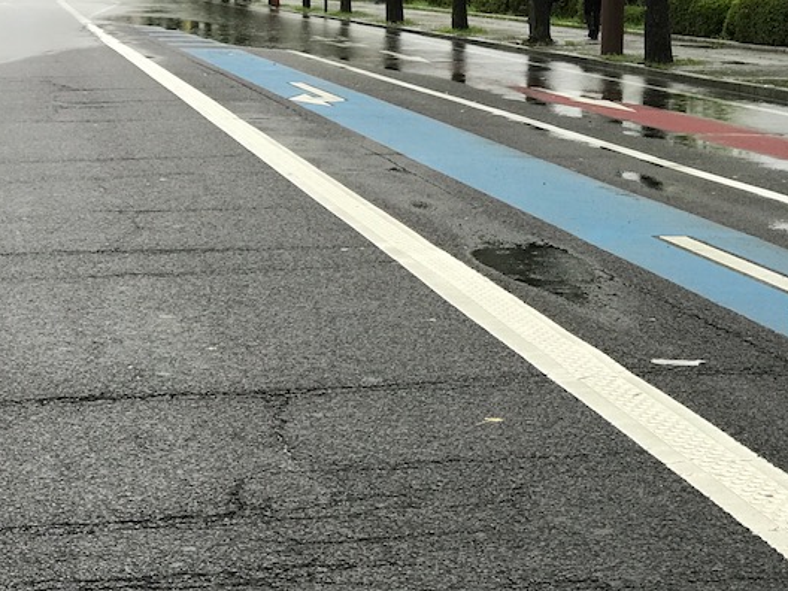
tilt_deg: -4.9
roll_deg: -0.3
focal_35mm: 108
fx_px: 2459
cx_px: 513
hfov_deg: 18.2
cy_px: 175
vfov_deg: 13.7
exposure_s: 1/60
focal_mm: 6.6
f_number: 2.8
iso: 50
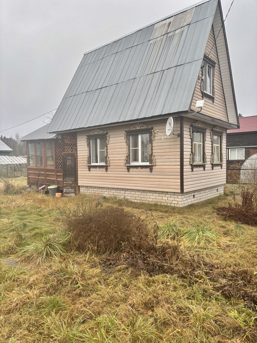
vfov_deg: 67.3
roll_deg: +1.6
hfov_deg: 53.1
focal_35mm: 26
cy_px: 172
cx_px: 128
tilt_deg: -2.4
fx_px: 257
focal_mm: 5.96
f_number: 1.6
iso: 40
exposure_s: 1/158
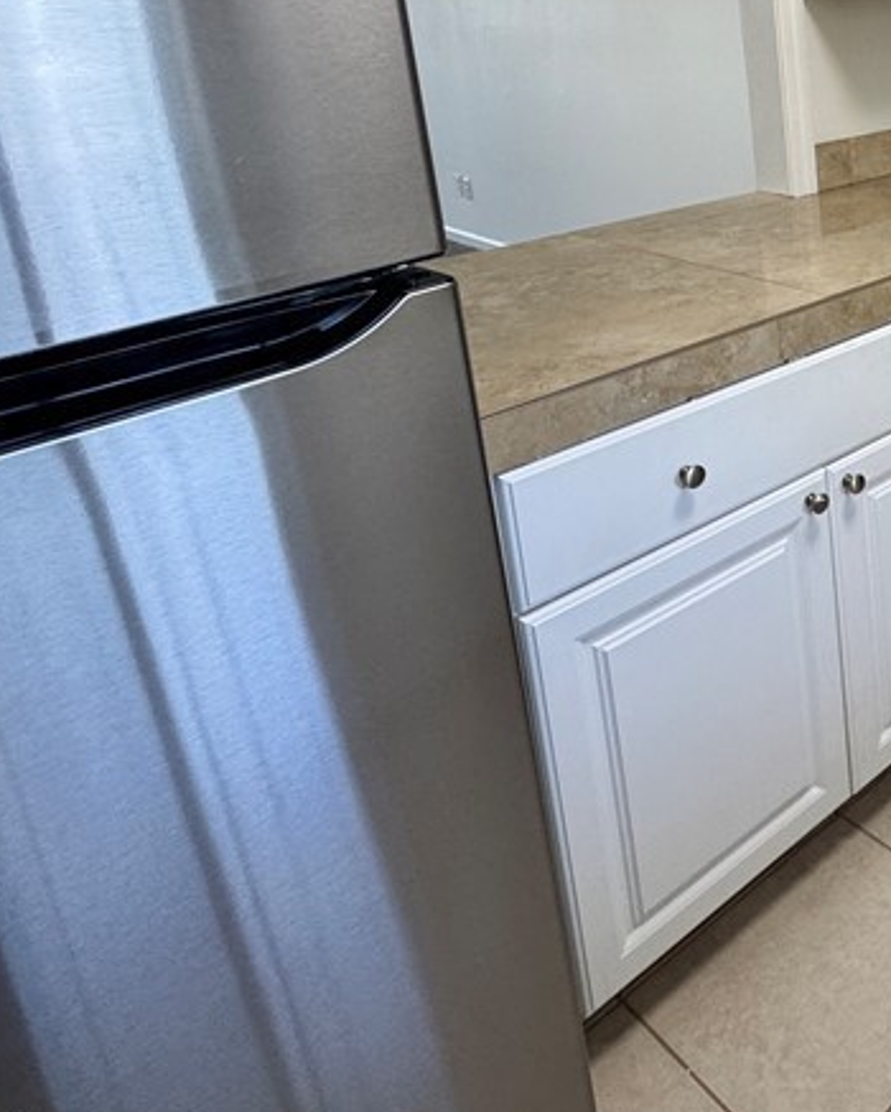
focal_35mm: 32
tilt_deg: -13.2
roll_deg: +1.1
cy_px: 211
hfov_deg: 37.0
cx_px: 1023
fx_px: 1054
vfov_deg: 51.9
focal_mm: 2.22
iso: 160
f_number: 2.2
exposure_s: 1/120
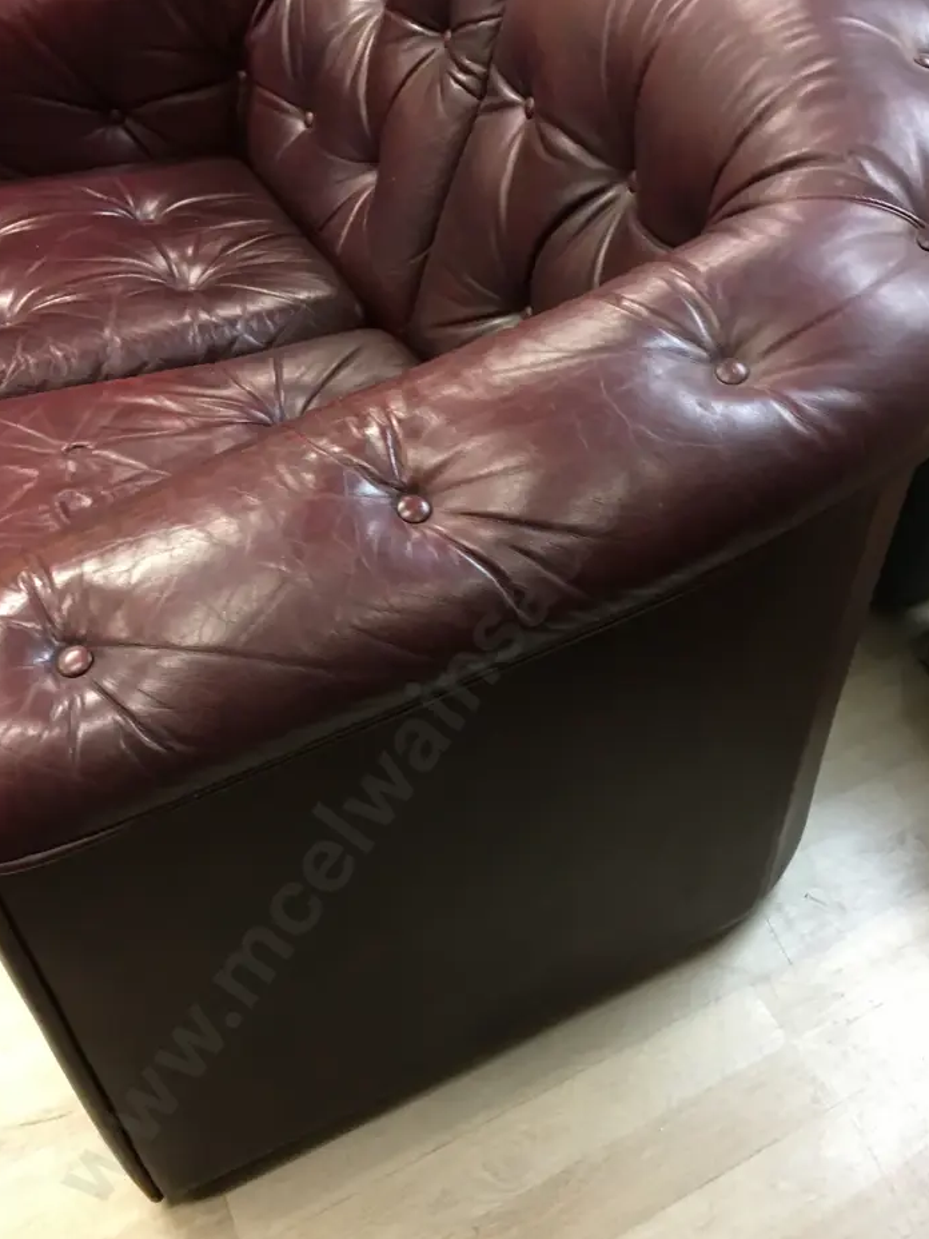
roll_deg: +2.4
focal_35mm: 32
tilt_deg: -43.1
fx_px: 1145
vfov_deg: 56.8
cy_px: 652
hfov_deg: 44.1
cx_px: 487
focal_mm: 4.15
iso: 100
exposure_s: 1/17
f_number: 2.2
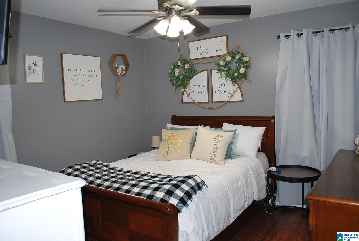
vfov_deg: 48.0
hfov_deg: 67.3
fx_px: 270
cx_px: 180
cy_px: 120
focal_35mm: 27
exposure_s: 1/60
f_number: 3.5
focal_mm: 18
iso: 200
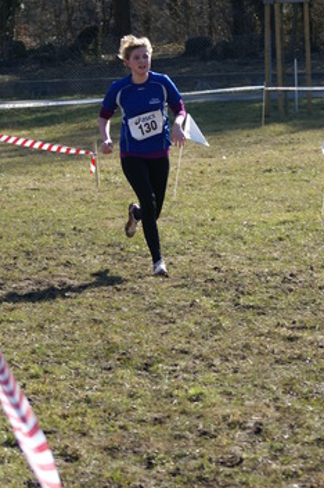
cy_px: 126
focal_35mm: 173
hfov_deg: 7.9
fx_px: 2337
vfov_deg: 11.9
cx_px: 190
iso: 100
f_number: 5
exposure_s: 1/320
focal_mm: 75
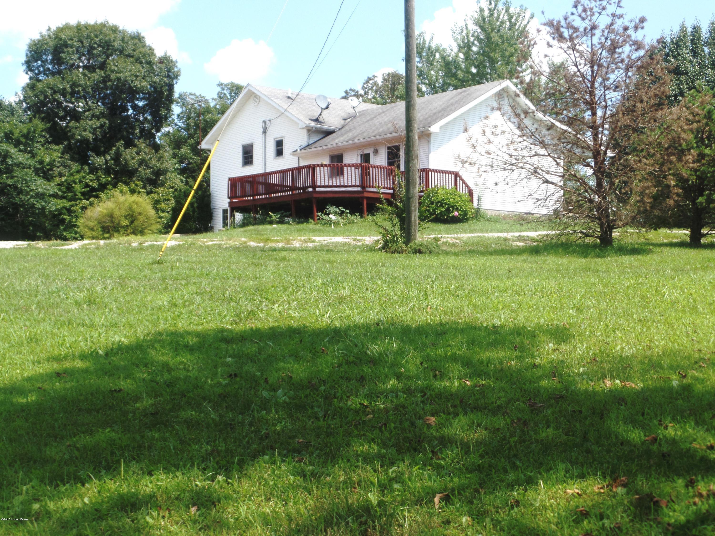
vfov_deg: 28.0
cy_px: 268
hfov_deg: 36.8
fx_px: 1074
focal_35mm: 52
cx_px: 358
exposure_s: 1/1000
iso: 80
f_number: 3.4
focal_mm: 9.2
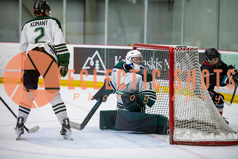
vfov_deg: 9.2
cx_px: 119
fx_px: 992
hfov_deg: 13.7
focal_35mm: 150
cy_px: 80
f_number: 3.2
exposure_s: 1/640
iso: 2000
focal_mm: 150
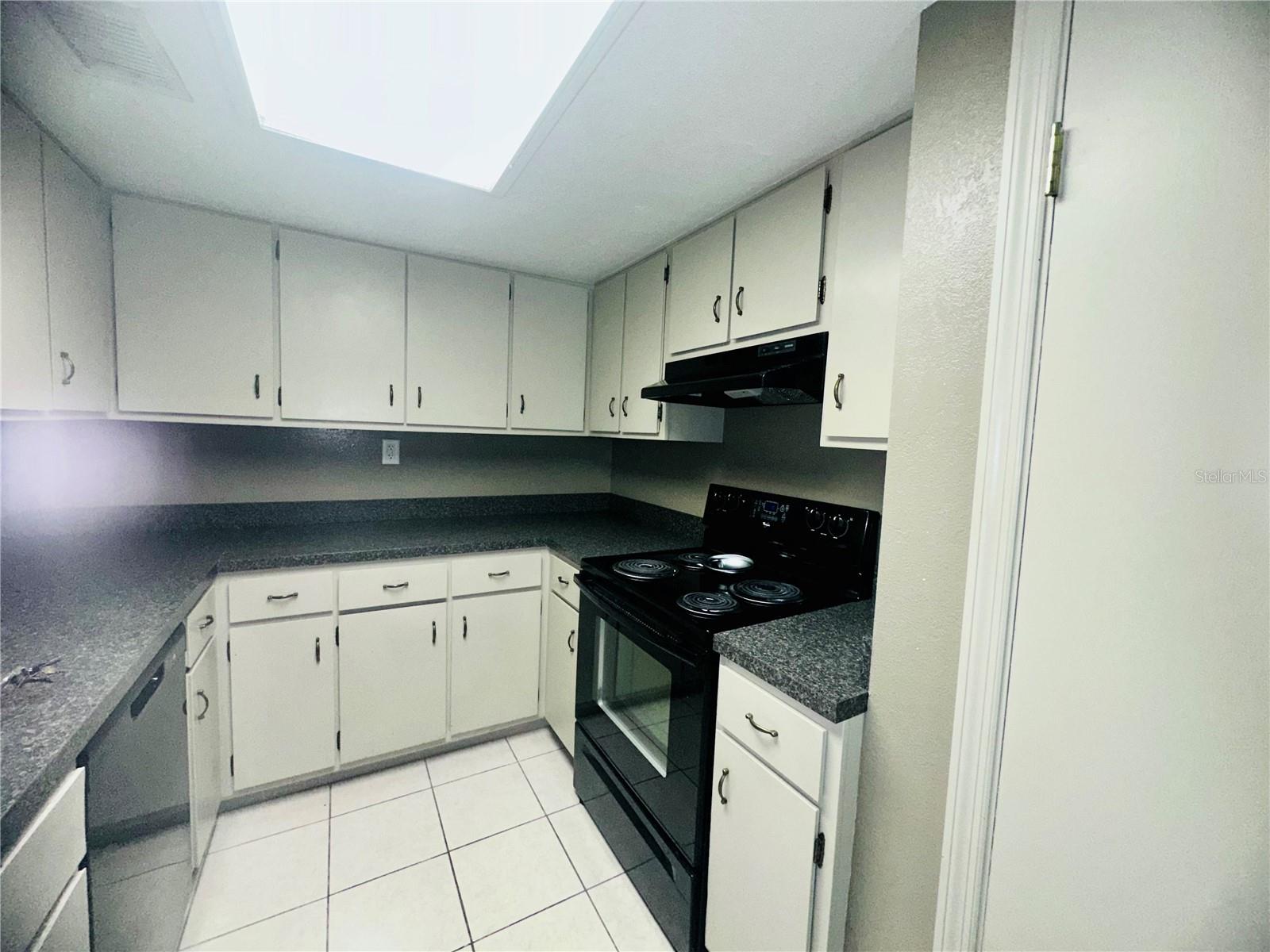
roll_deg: -1.9
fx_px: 514
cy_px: 476
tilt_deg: -4.2
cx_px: 635
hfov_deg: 102.1
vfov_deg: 85.7
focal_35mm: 14
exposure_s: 1/60
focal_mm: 2.22
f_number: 2.2
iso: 125
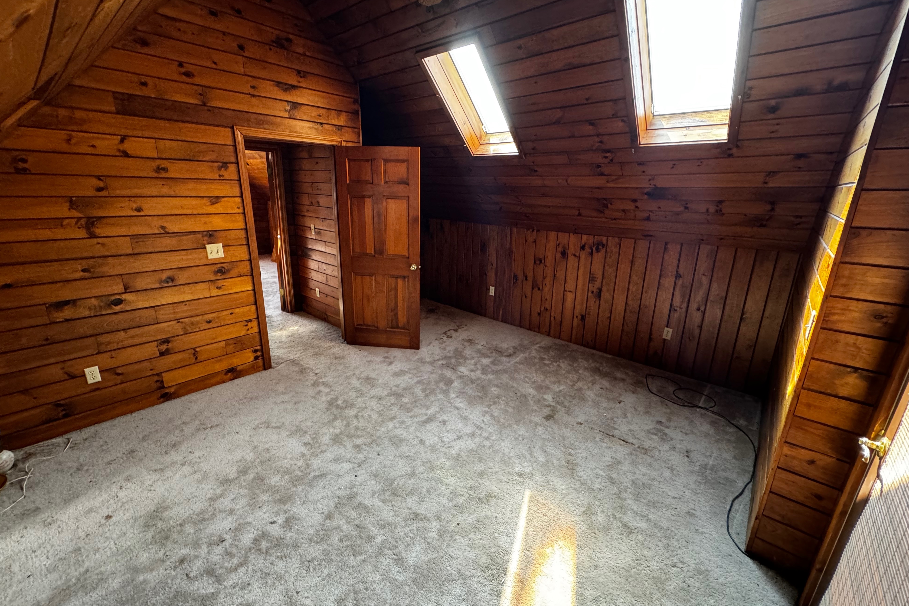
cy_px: 293
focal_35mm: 15
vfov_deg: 77.3
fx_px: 379
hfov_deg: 100.4
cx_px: 458
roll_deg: -1.4
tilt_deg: -17.0
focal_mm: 2.22
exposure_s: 1/70
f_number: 2.2
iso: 320
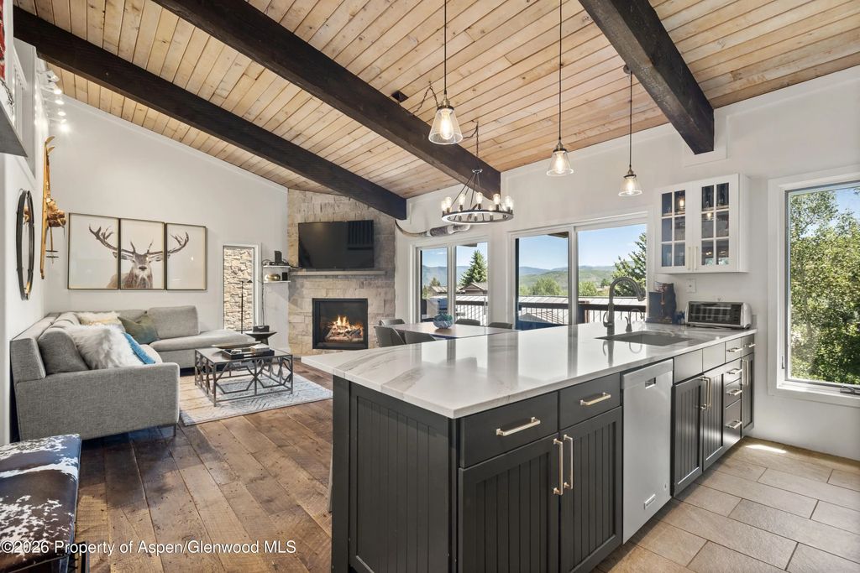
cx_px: 430
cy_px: 286
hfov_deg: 93.3
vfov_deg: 70.5
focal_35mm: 17
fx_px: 406
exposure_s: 1/8
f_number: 7.1
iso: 640
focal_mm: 17
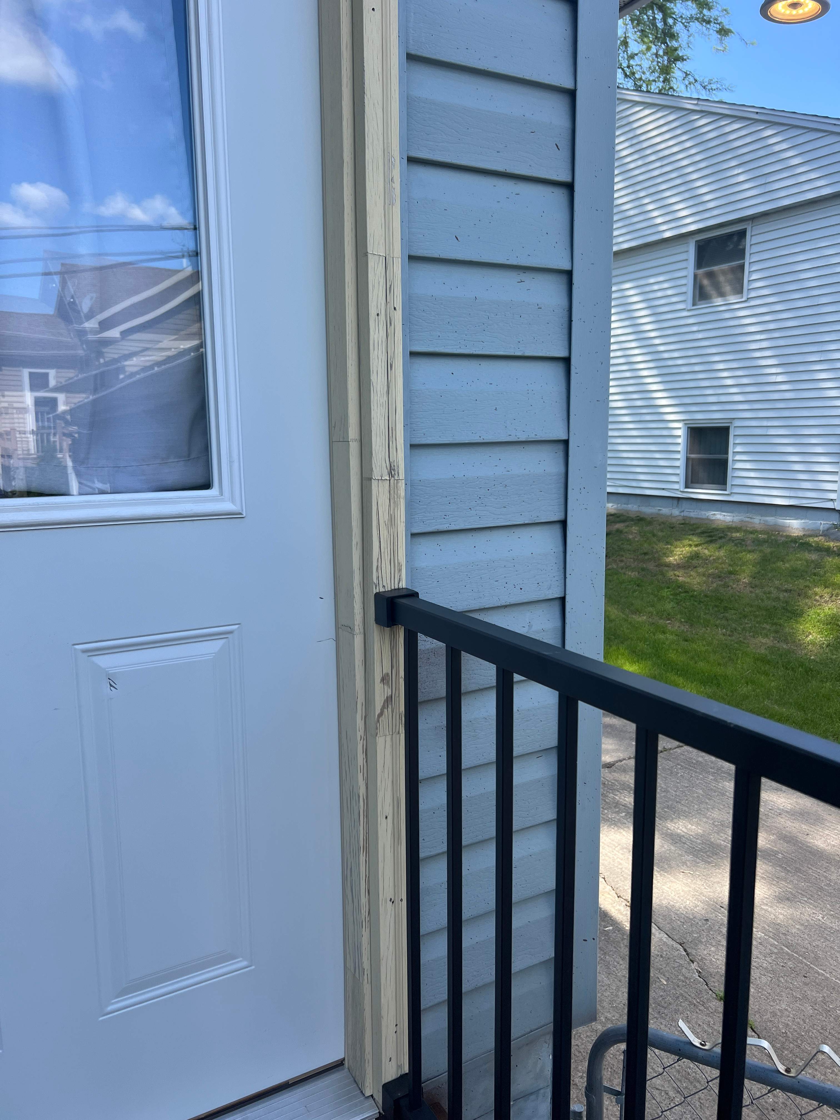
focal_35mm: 26
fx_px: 841
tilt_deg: -9.0
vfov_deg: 67.3
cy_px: 560
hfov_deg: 53.1
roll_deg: +0.6
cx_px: 420
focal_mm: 5.7
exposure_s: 1/965
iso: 50
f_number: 1.5
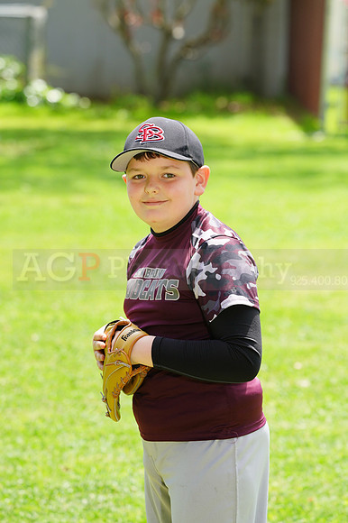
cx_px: 174
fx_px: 3208
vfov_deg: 9.3
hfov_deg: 6.2
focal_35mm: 221
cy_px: 262
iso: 200
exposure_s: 1/160
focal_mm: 221
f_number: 8
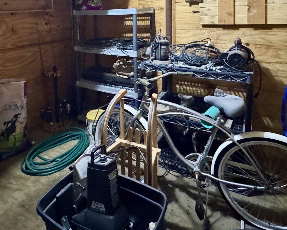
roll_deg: +2.2
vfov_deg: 47.2
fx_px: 238
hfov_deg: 61.6
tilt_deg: -4.6
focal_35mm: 28
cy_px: 30
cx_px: 113
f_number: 2.2
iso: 1250
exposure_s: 1/40
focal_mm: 2.22
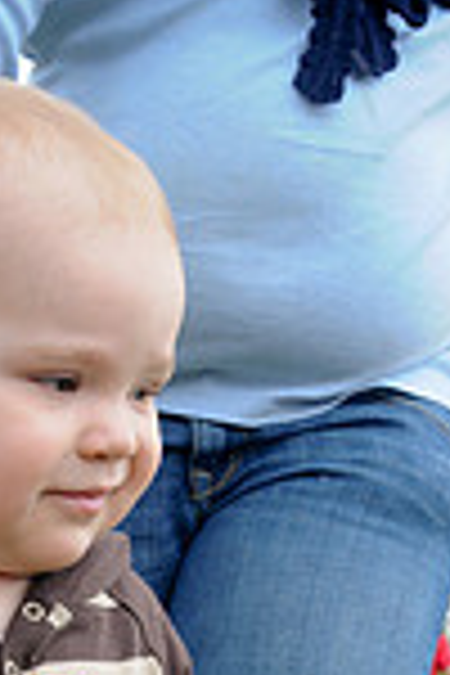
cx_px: 124
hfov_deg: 13.8
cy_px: 814
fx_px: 1856
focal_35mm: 99
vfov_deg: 19.4
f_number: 6.3
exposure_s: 1/60
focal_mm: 22
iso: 200
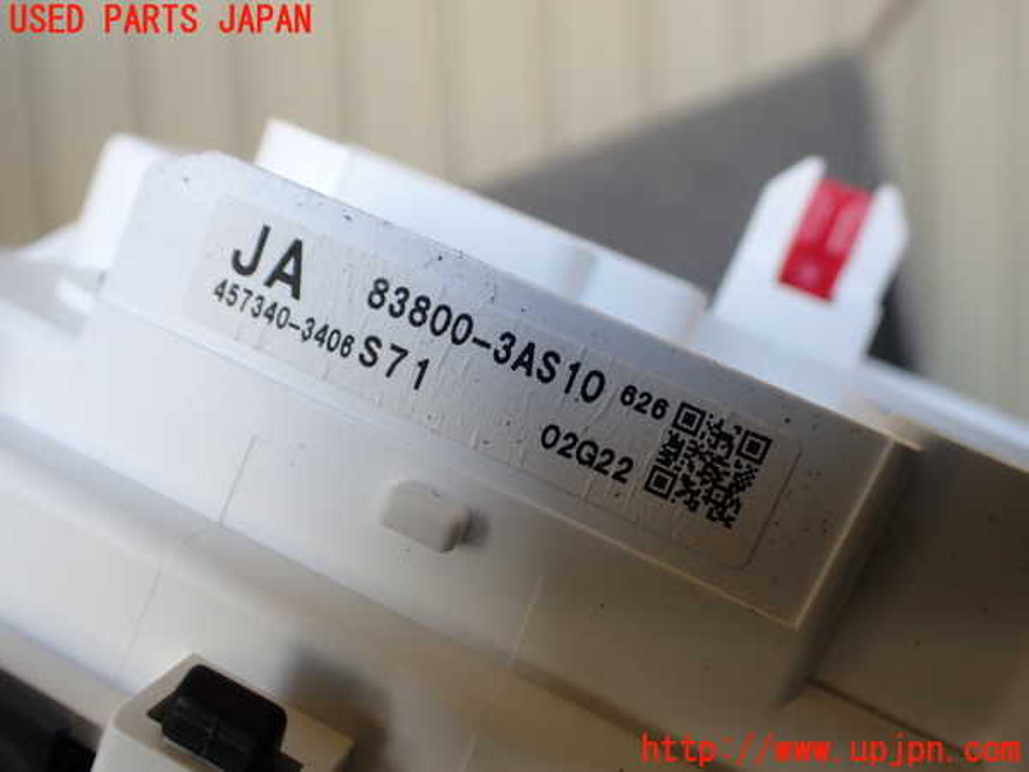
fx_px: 892
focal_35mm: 30
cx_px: 514
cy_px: 386
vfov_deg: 46.8
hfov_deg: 60.0
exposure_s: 1/125
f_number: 2.3
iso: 100
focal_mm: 5.4
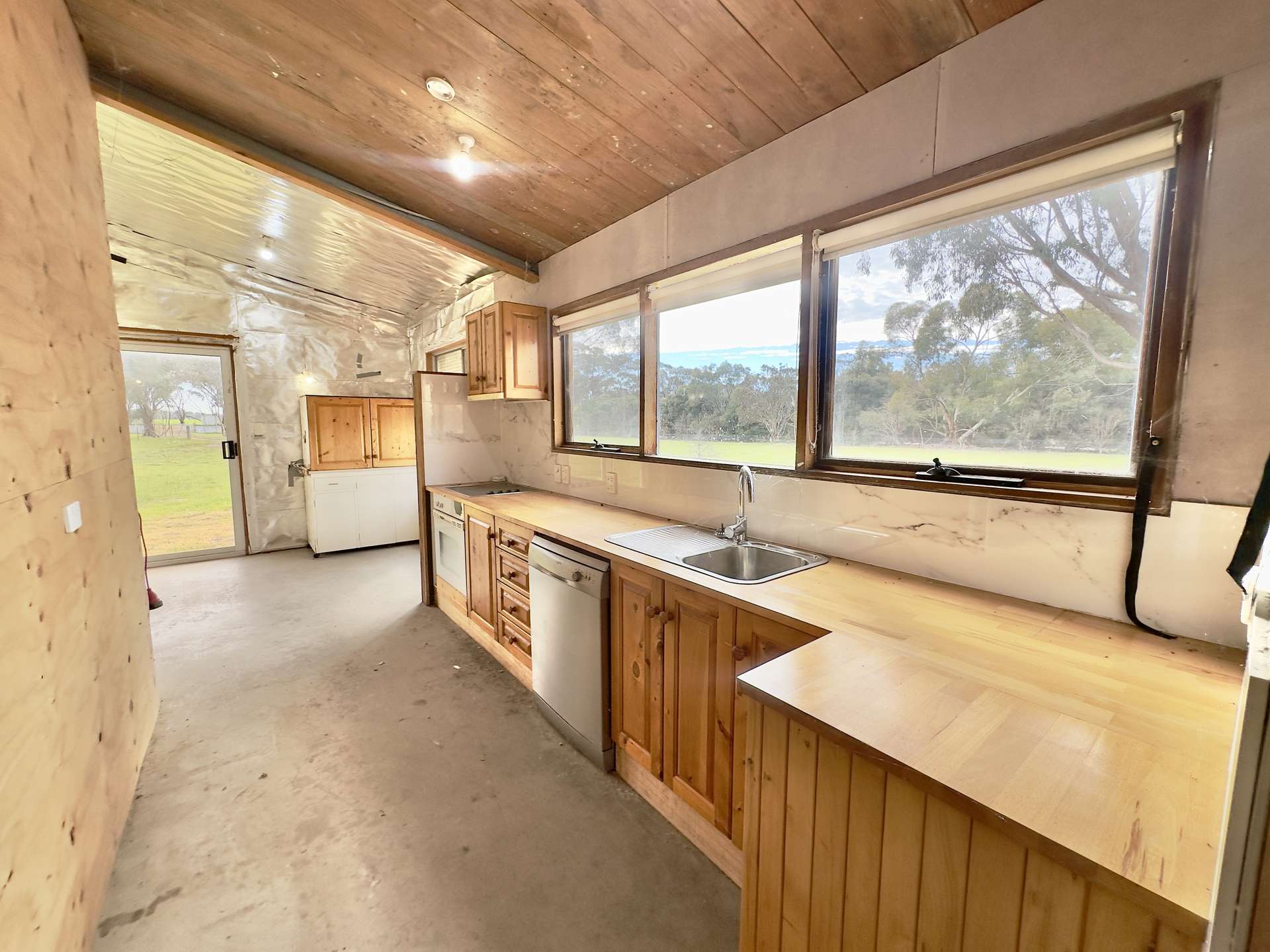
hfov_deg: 102.1
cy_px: 476
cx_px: 635
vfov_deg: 85.7
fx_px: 514
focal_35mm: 14
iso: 40
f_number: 2.2
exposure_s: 1/211
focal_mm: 2.22
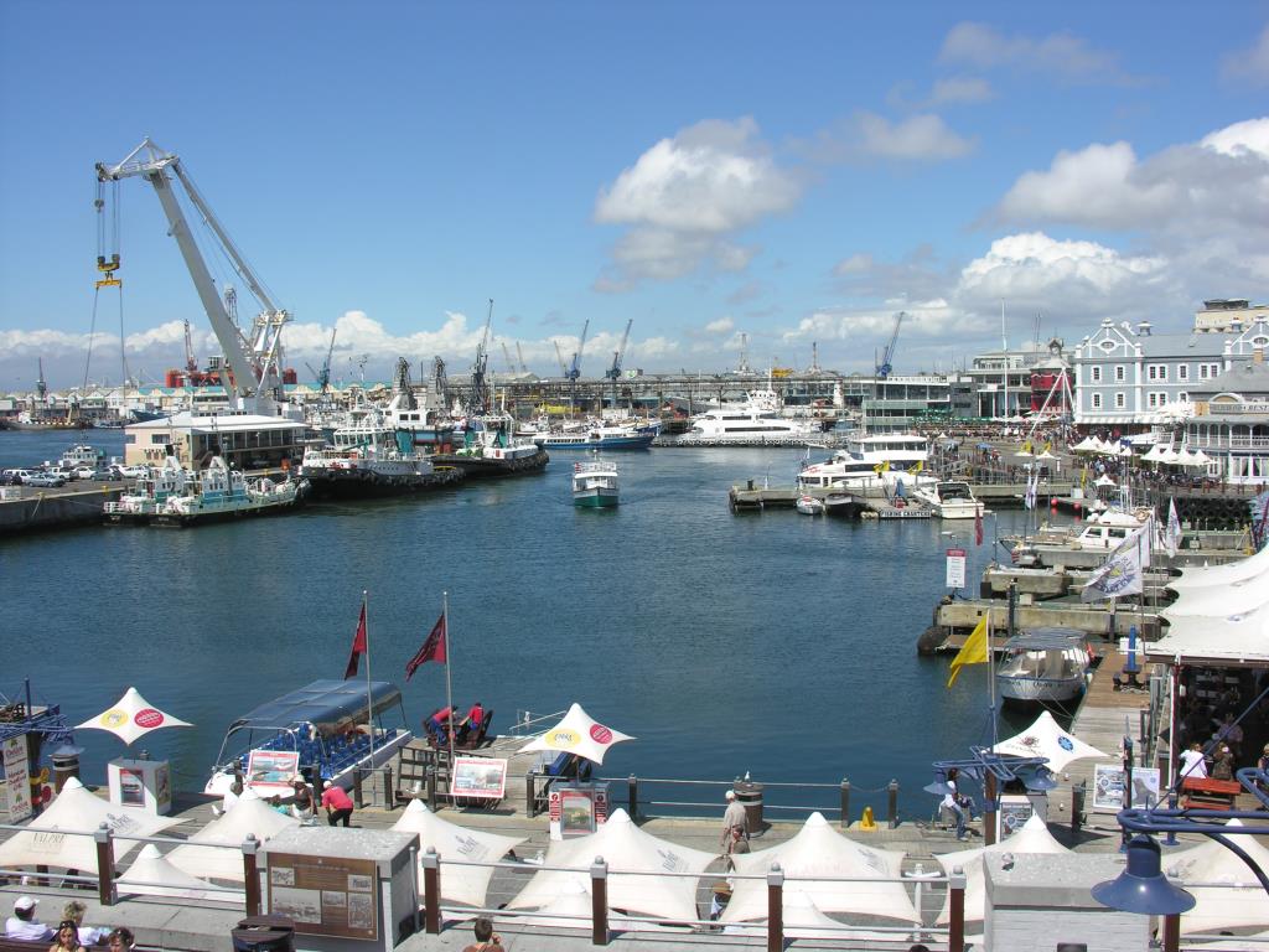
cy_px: 476
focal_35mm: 35
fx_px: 1283
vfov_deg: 40.7
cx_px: 634
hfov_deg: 52.6
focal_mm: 8.9
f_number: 7.1
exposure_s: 1/238
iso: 50
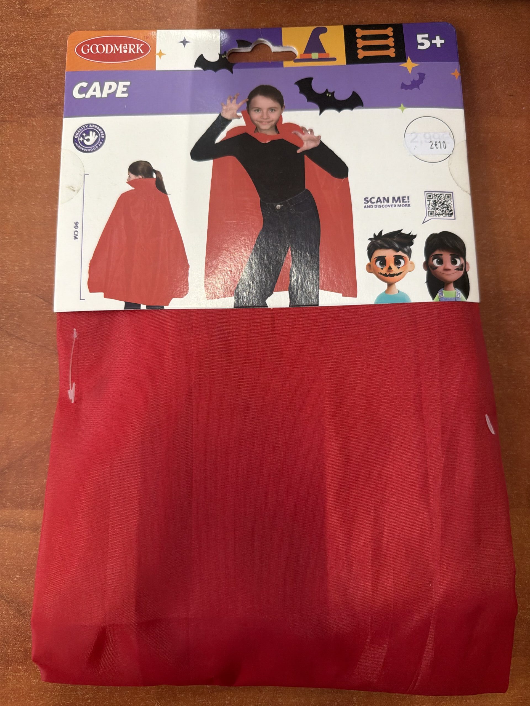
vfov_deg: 71.6
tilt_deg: -85.9
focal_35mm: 24
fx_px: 490
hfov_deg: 56.8
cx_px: 265
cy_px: 353
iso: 320
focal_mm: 6.76
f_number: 1.78
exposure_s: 1/173
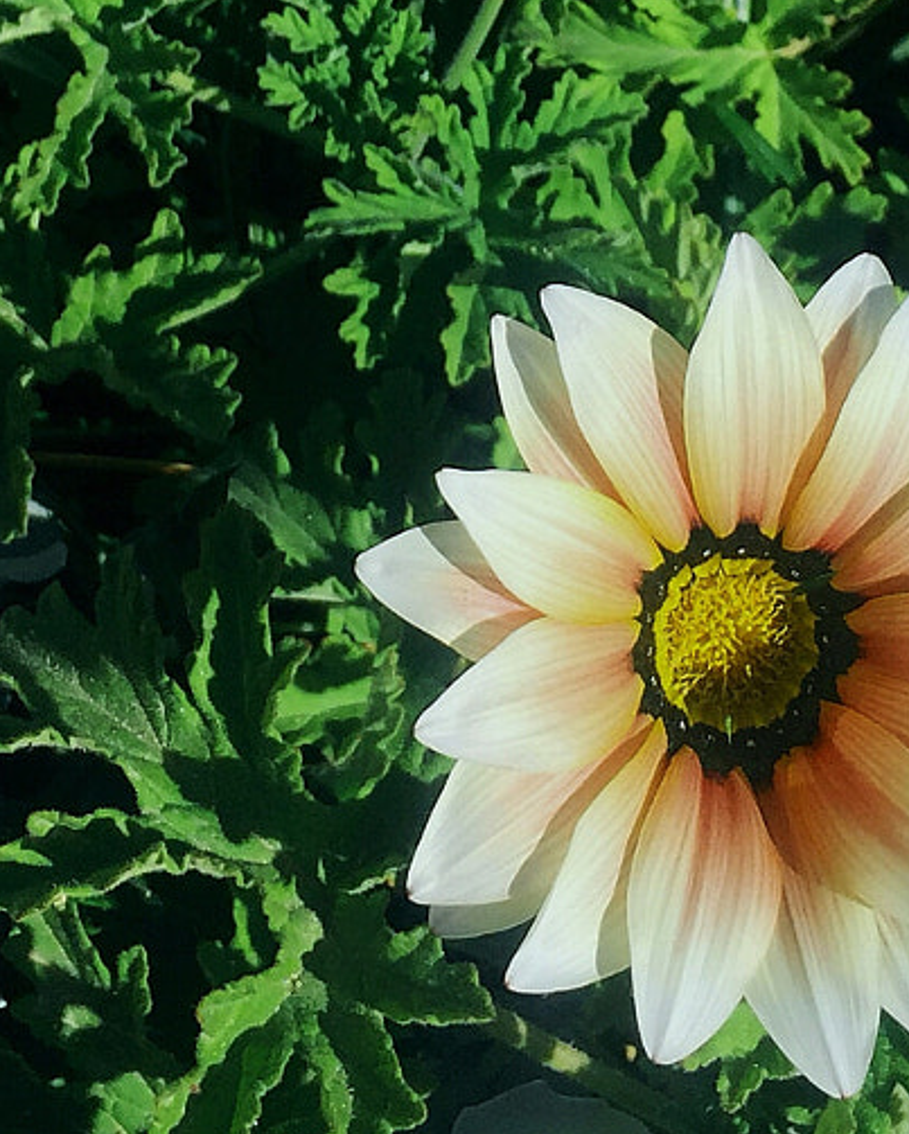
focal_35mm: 90
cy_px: -282
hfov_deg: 17.1
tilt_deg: -57.6
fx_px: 3024
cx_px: 305
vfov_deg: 19.8
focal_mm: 4.15
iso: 32
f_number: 2.2
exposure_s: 1/3968
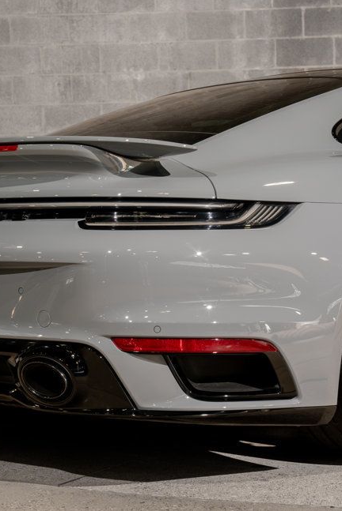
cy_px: 242
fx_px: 1238
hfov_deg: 15.7
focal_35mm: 87
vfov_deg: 23.4
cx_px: 167
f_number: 5.6
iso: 400
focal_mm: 55
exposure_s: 1/50
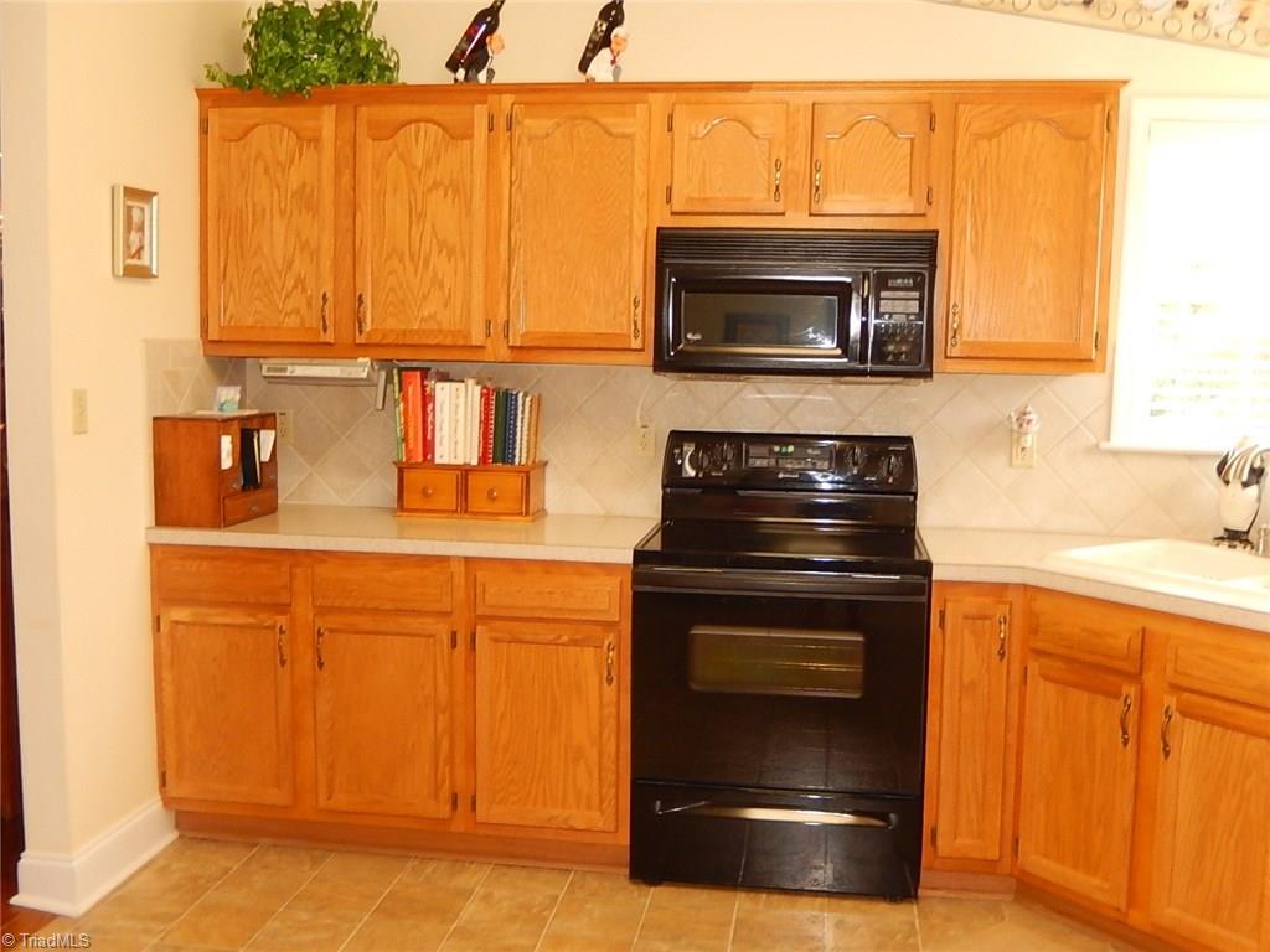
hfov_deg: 51.4
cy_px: 476
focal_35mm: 36
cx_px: 635
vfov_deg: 39.7
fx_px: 1321
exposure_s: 1/30
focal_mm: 6.5
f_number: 4
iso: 360
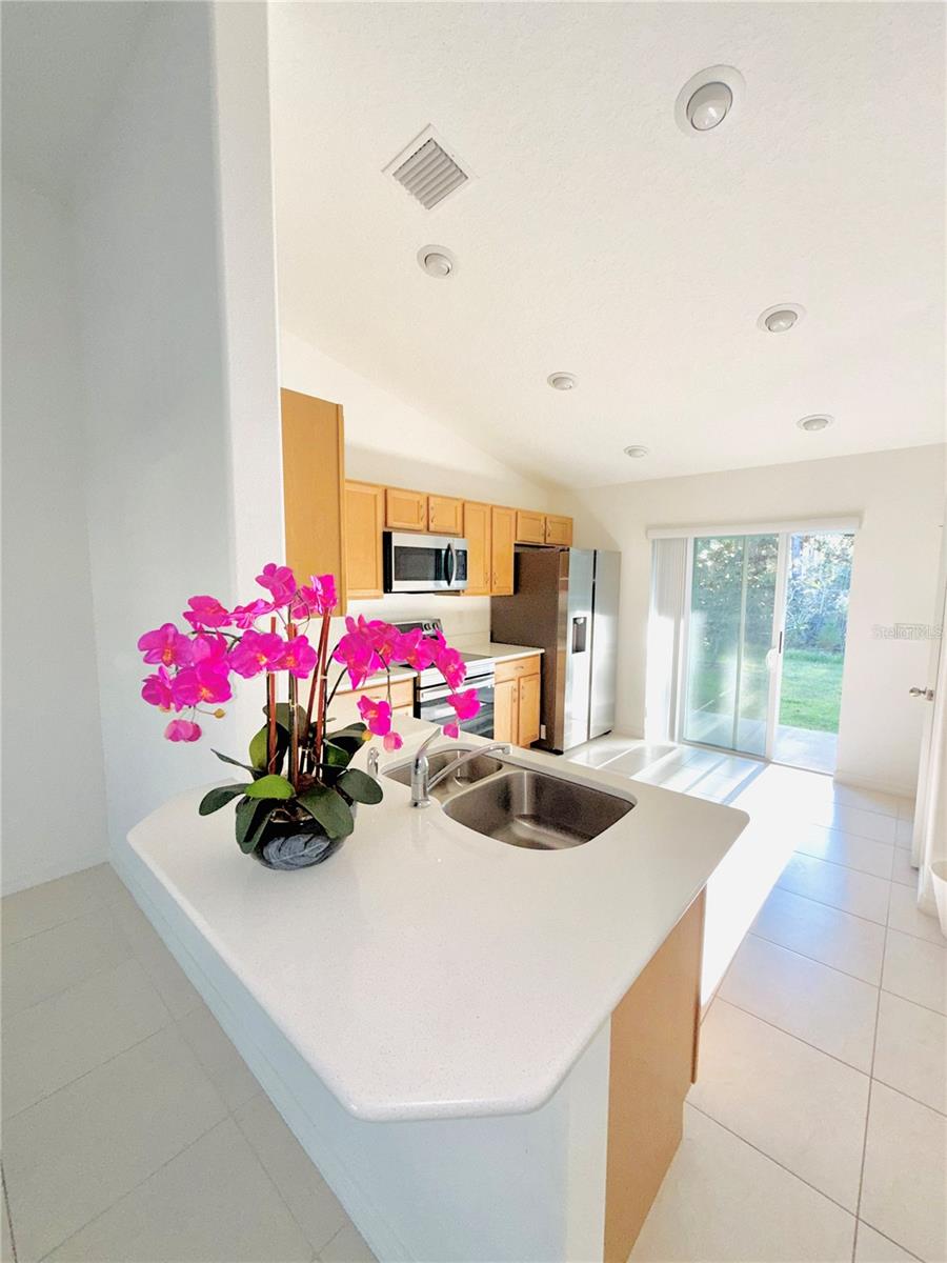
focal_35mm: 14
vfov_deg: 102.1
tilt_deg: -5.5
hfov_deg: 85.7
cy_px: 632
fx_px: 511
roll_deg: -0.7
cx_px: 474
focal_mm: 2.22
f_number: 2.2
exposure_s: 1/121
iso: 100
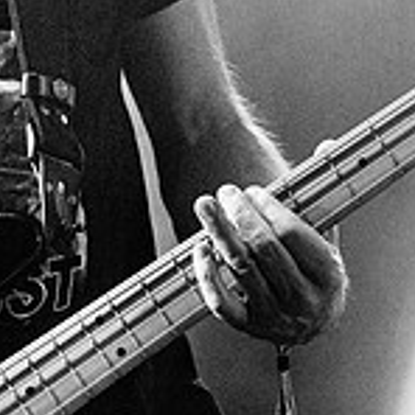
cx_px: 165
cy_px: 423
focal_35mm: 340
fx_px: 4612
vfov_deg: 5.1
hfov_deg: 5.2
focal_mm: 102
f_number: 5
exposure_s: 1/1000
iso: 3200
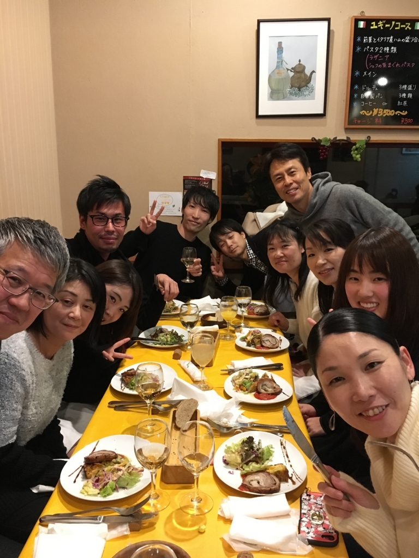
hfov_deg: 48.2
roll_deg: -0.5
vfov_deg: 61.7
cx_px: 210
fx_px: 468
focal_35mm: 29
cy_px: 279
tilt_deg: -11.2
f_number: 2.2
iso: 250
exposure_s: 1/15
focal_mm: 4.15
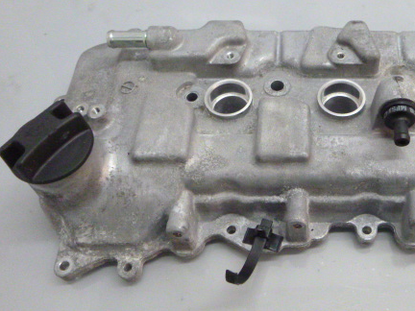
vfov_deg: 33.6
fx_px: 516
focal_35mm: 43
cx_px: 306
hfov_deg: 42.6
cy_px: 153
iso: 800
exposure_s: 1/60
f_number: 4.1
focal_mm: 5.2
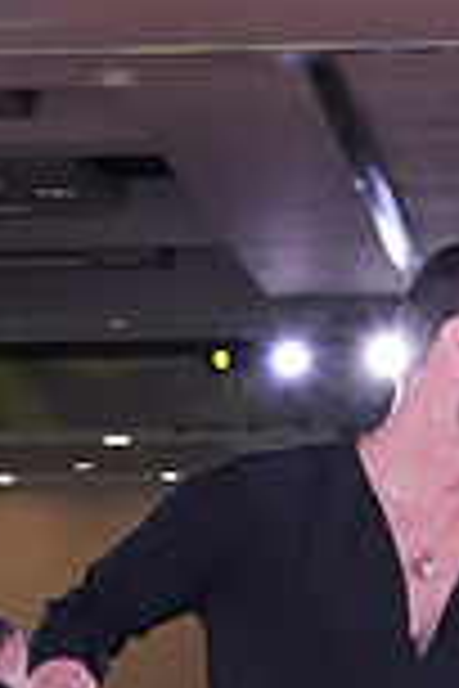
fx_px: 5297
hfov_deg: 4.9
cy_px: 1250
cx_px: -70
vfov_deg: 7.2
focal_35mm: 277
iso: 6400
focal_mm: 49
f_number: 8
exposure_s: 1/250
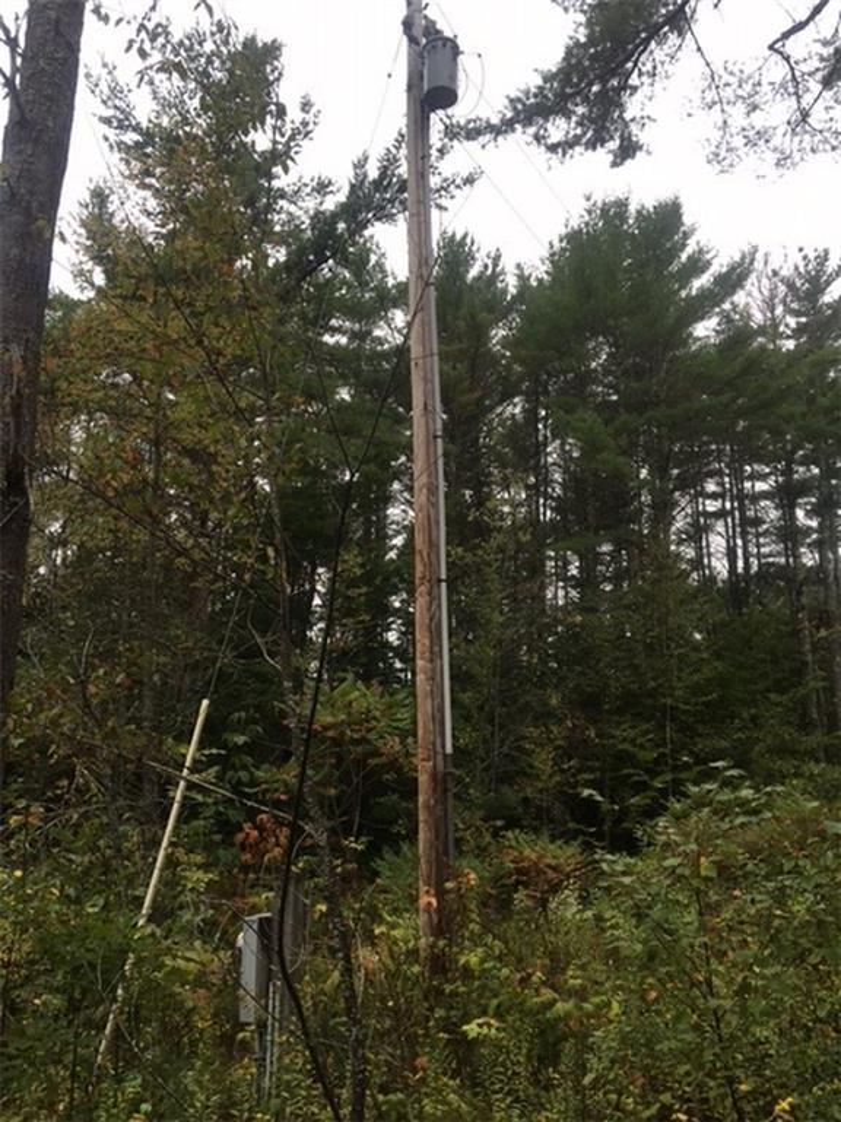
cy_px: 561
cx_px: 420
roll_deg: -0.8
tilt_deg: +16.1
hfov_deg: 48.2
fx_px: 939
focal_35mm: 29
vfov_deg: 61.7
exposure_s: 1/217
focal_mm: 4.15
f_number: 2.2
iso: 25
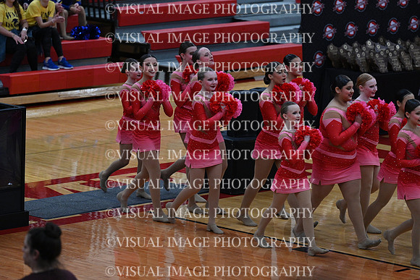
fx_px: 2334
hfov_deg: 10.3
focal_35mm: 200
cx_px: 210
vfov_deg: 6.9
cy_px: 140
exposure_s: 1/400
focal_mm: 200
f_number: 4
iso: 4000
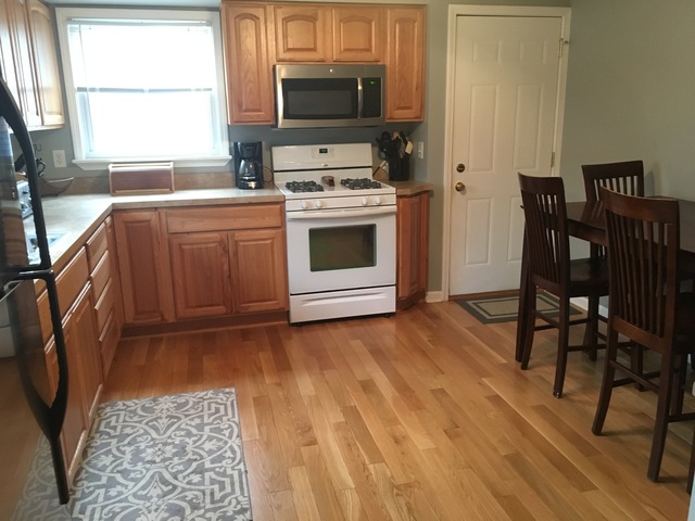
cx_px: 348
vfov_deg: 48.2
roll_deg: +0.5
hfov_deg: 61.7
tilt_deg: -14.3
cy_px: 260
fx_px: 582
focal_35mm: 29
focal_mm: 4.15
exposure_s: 1/15
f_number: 2.2
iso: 250
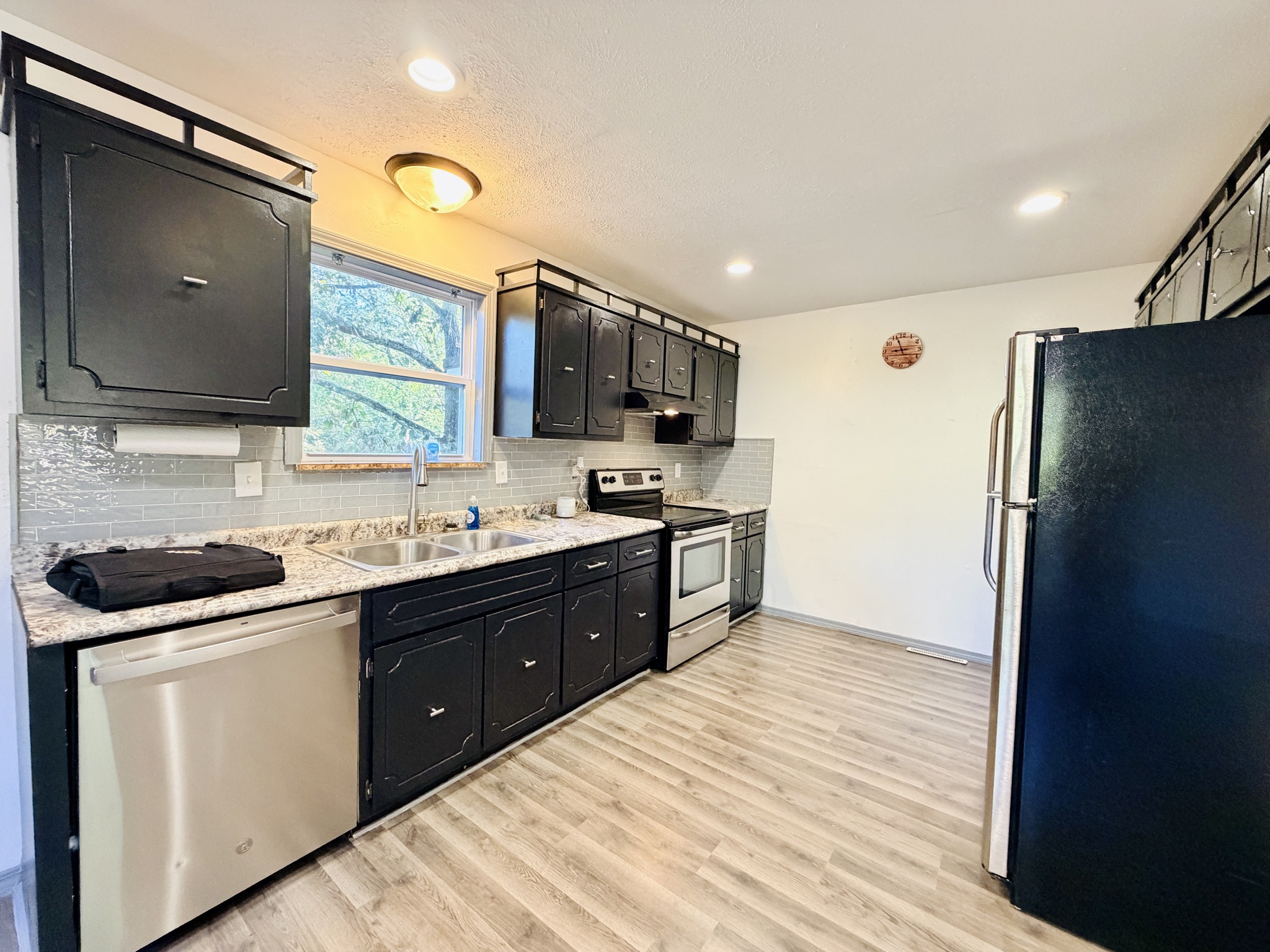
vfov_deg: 85.7
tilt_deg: -3.6
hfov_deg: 102.1
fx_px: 514
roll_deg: -2.2
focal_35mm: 14
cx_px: 635
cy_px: 476
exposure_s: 1/60
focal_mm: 2.22
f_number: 2.2
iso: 500
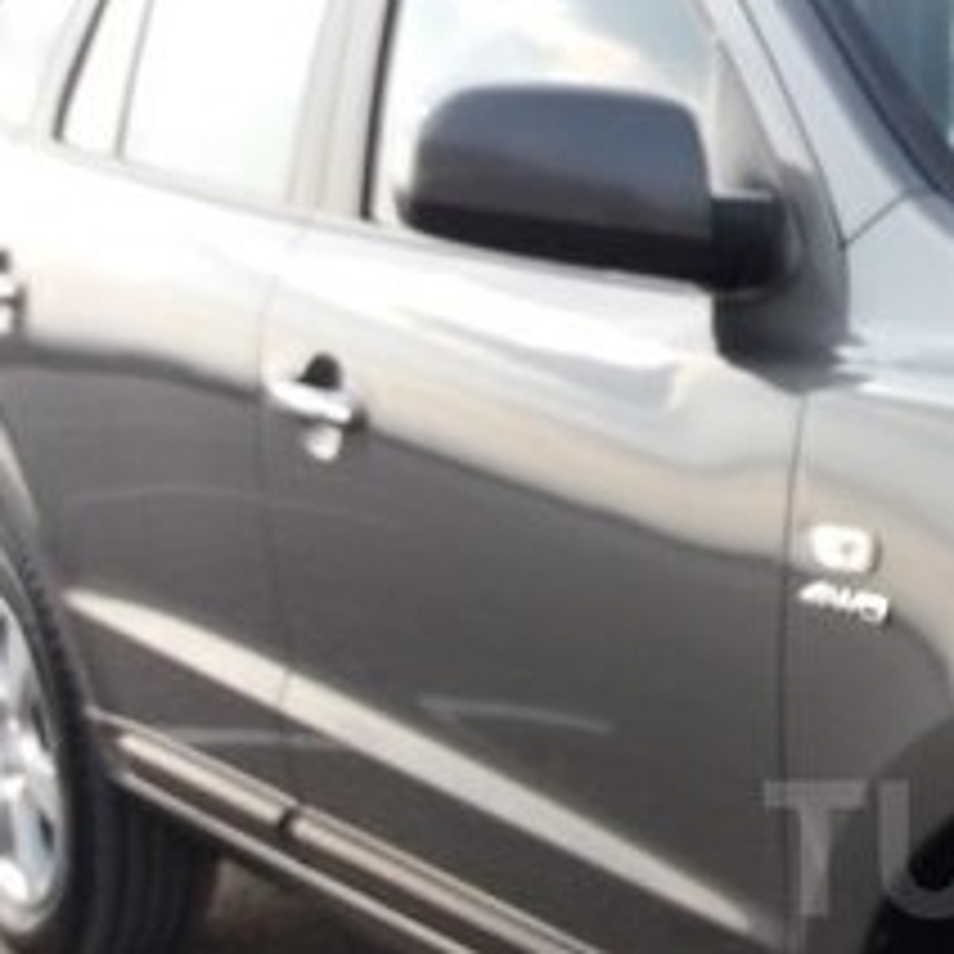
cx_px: 1224
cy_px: 848
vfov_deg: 22.0
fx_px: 2401
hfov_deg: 20.6
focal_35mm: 77
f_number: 1.9
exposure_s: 1/548
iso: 64
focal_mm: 3.7
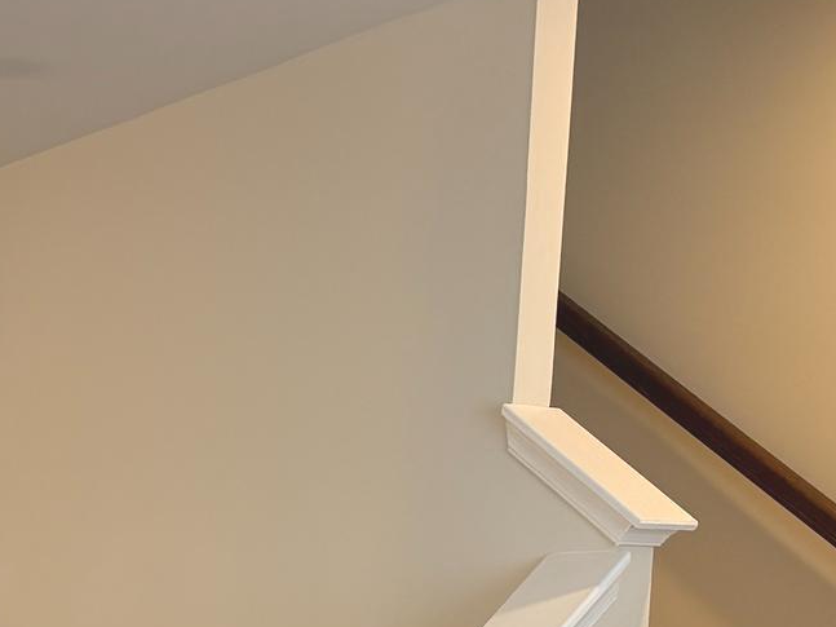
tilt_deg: -10.2
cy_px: 955
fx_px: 1835
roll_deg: +0.1
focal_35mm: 76
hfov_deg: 23.1
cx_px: -218
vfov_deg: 17.3
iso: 250
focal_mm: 6.76
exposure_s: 1/120
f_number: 1.78
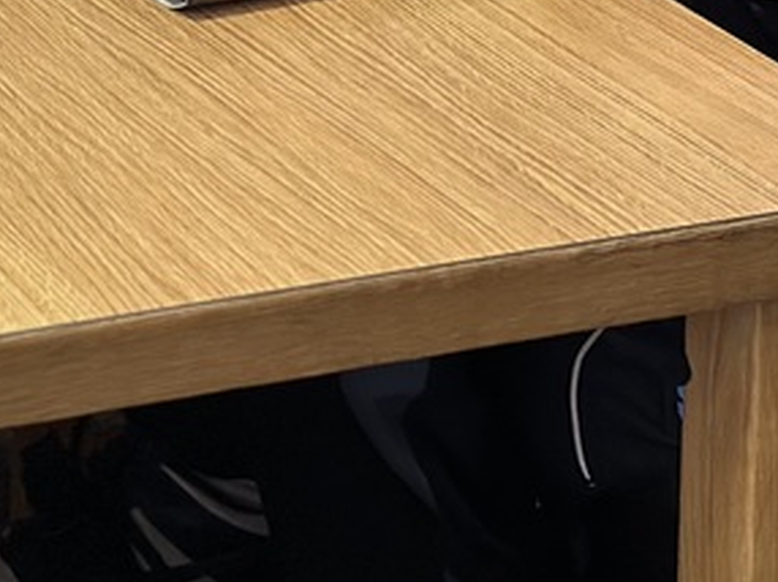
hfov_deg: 11.3
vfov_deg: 8.4
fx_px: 3862
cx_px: -106
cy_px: -345
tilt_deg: -14.3
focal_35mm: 172
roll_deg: +0.2
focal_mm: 6.86
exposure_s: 1/60
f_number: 1.78
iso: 250
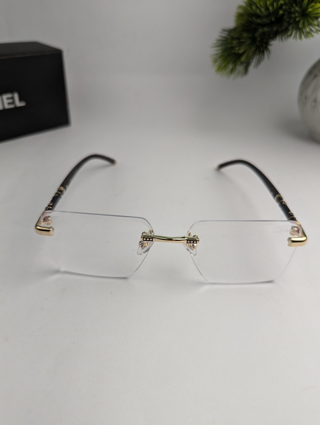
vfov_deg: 71.5
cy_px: 212
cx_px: 160
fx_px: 295
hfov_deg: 56.9
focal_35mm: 24
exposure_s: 1/231
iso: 69
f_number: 1.85
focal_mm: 6.81
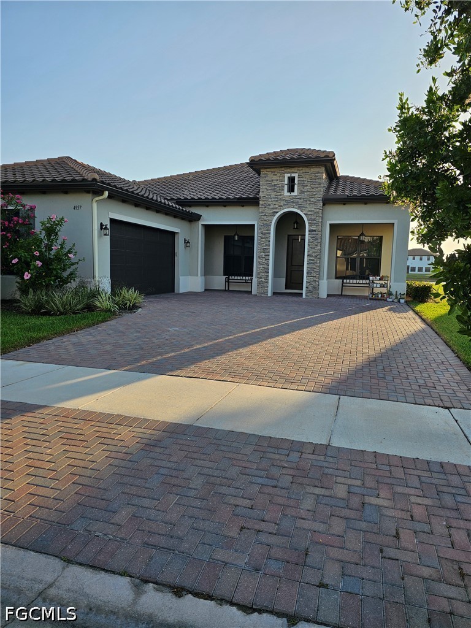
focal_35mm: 23
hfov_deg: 58.9
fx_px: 417
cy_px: 314
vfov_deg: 73.9
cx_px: 236
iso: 10
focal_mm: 6.3
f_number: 1.7
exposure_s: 1/449
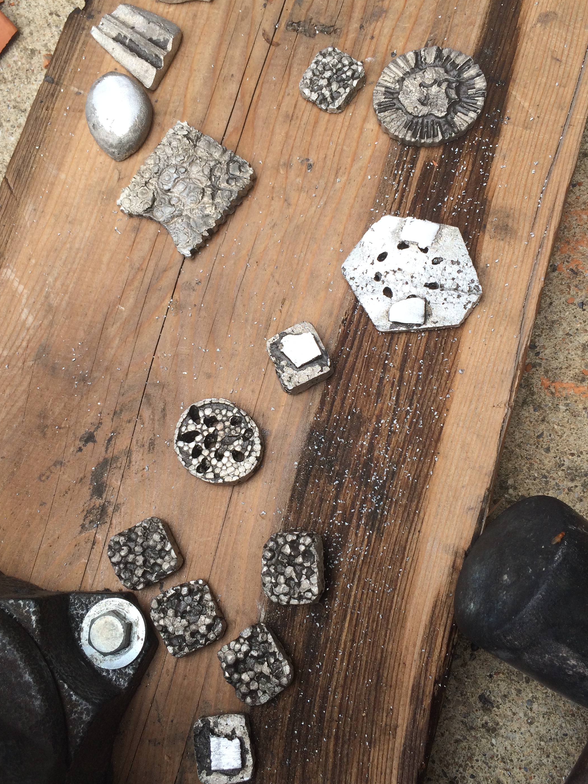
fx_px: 770
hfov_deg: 41.7
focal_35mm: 34
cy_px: 371
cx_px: 253
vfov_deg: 53.9
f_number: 2.2
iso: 32
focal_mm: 4.15
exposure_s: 1/578
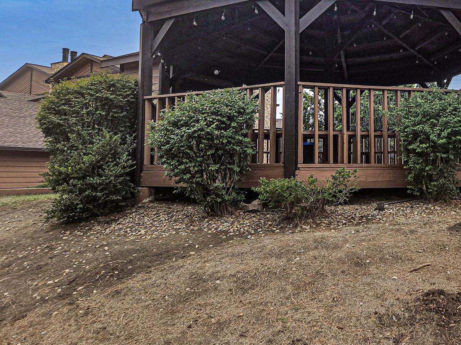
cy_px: 119
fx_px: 453
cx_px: 338
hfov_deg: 52.0
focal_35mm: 34
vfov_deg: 41.3
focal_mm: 5.4
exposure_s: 1/1433
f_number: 1.8
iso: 80
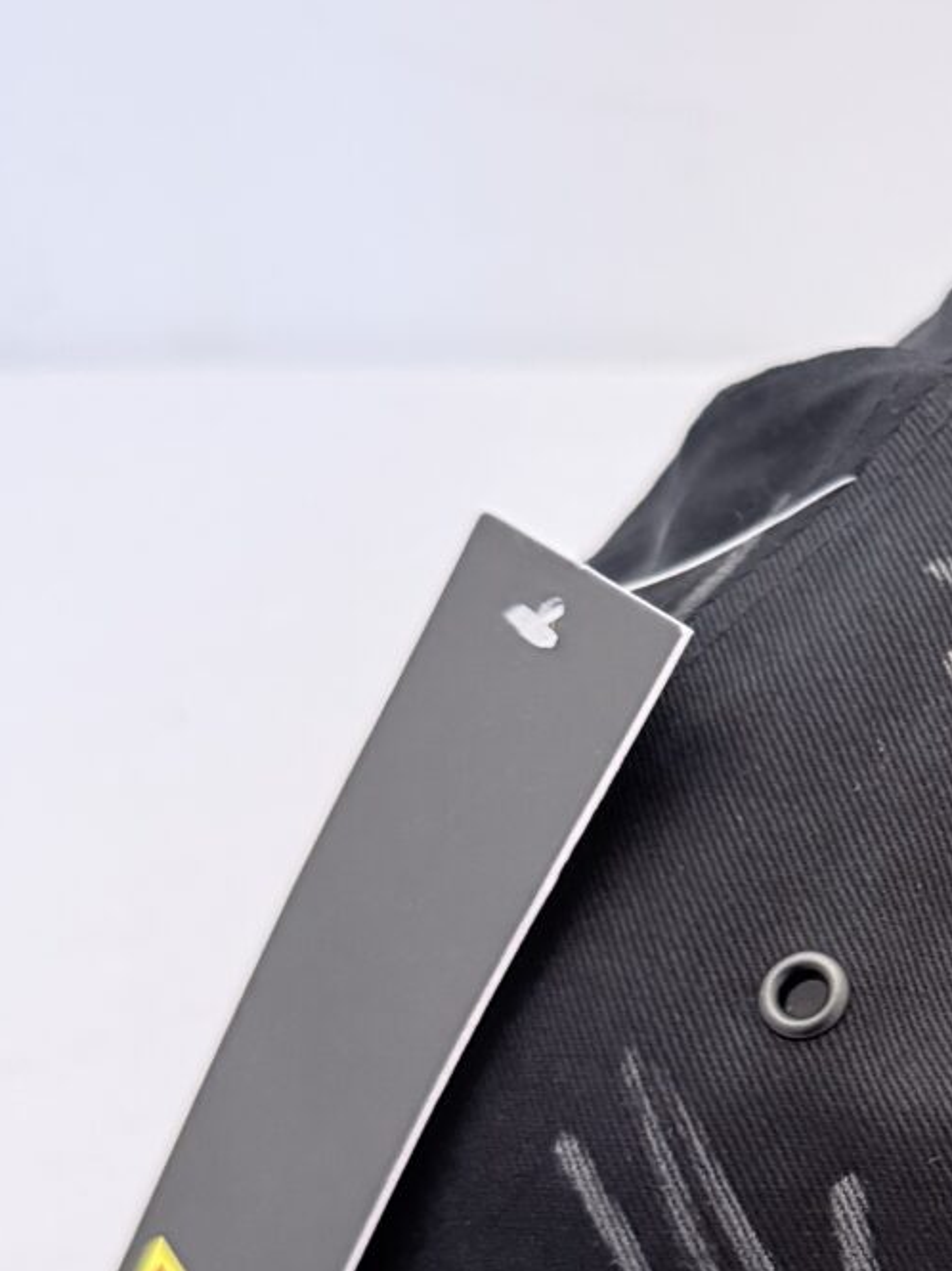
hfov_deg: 20.9
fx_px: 2386
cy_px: 944
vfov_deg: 29.4
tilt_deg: -34.0
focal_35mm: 65
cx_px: 1179
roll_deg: +1.6
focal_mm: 6.76
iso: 800
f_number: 1.78
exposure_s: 1/50
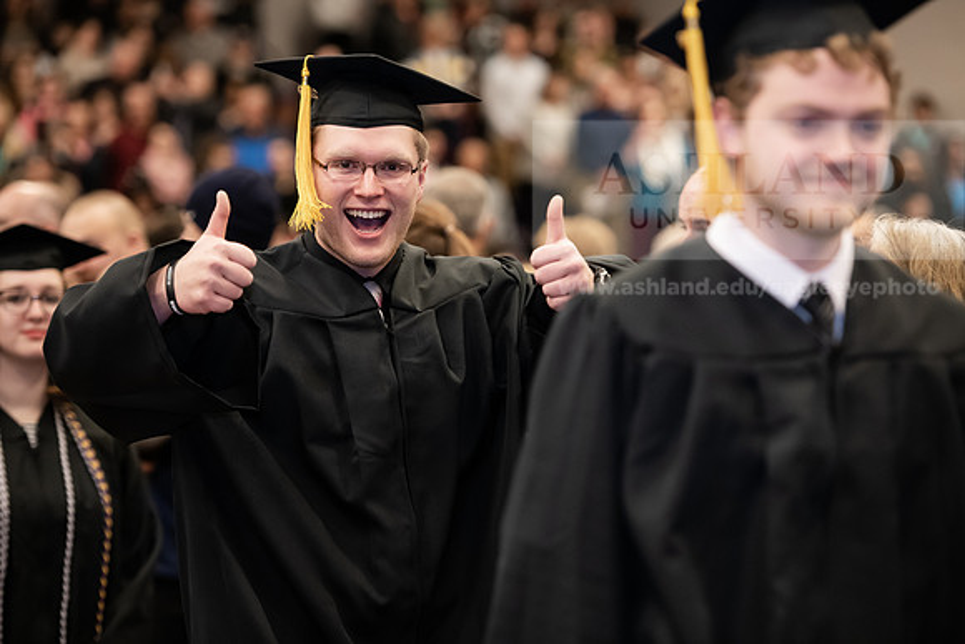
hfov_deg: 15.8
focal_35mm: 130
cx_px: 482
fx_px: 3485
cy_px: 322
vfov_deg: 10.6
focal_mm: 130
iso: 2000
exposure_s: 1/200
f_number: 3.2
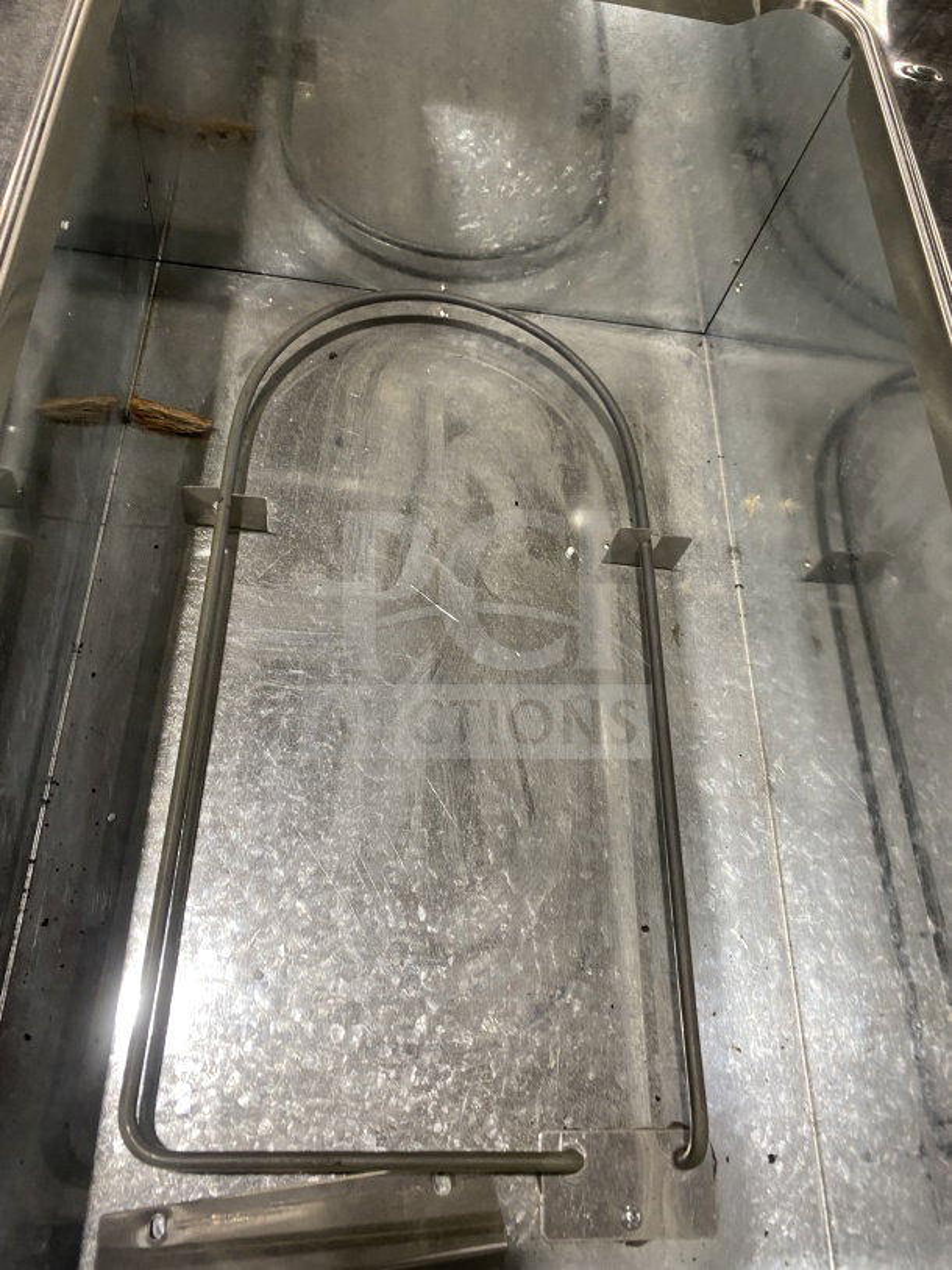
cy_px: 635
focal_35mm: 26
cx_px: 476
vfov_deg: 67.3
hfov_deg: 53.1
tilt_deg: -60.9
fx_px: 953
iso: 125
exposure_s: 1/80
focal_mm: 4.25
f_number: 1.8
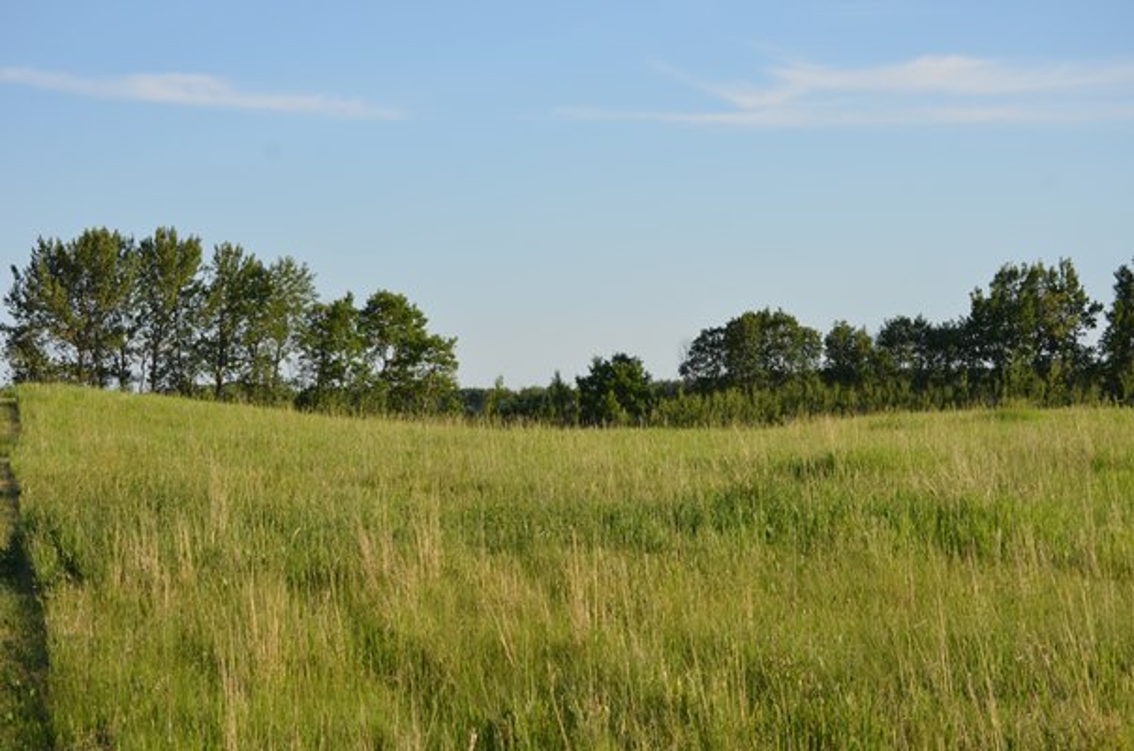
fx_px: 2593
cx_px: 567
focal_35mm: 82
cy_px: 376
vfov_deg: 16.5
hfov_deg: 24.7
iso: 125
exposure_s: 1/250
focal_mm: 55
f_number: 8
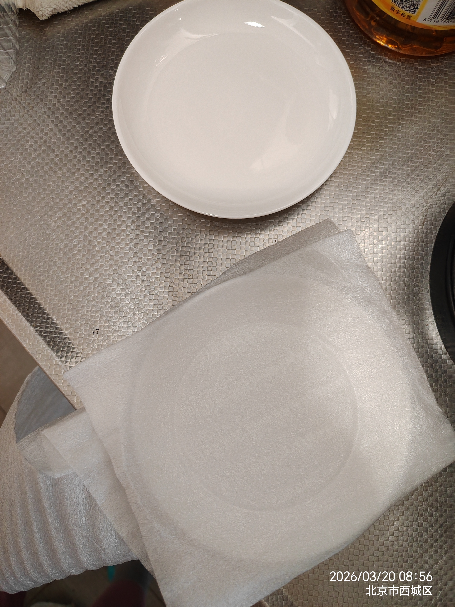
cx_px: 228
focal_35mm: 23
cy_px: 304
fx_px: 403
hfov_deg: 58.9
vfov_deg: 73.9
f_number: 1.8
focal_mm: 5.25
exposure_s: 1/50
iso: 1600
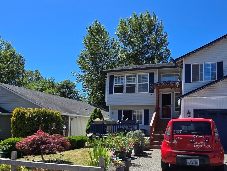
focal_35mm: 24
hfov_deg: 70.4
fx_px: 157
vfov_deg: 55.7
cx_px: 143
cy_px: 113
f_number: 2.2
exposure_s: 1/1728
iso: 50
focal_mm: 2.2
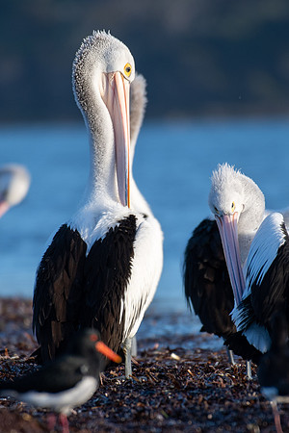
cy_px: 210
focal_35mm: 1160
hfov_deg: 1.2
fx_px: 13968
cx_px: 144
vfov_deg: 1.8
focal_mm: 500
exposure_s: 1/320
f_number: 5.6
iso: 160
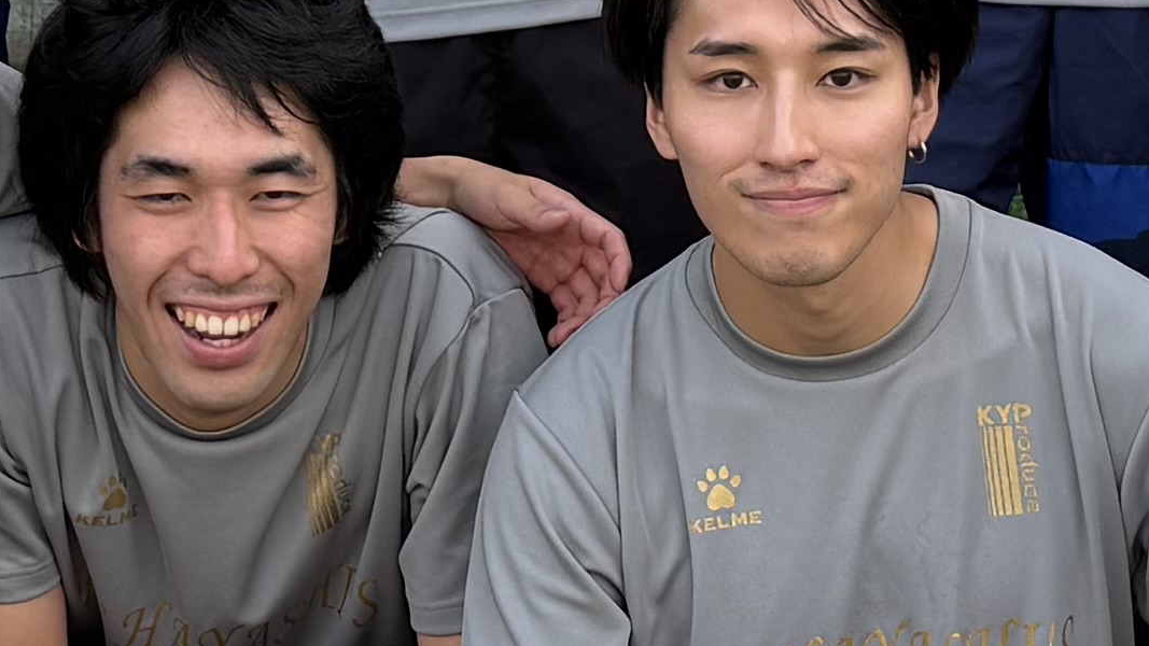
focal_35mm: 140
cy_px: 11
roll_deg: -0.7
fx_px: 4265
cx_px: 630
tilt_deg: -14.0
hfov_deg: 15.3
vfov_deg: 8.6
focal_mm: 6.76
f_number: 1.78
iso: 64
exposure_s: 1/215
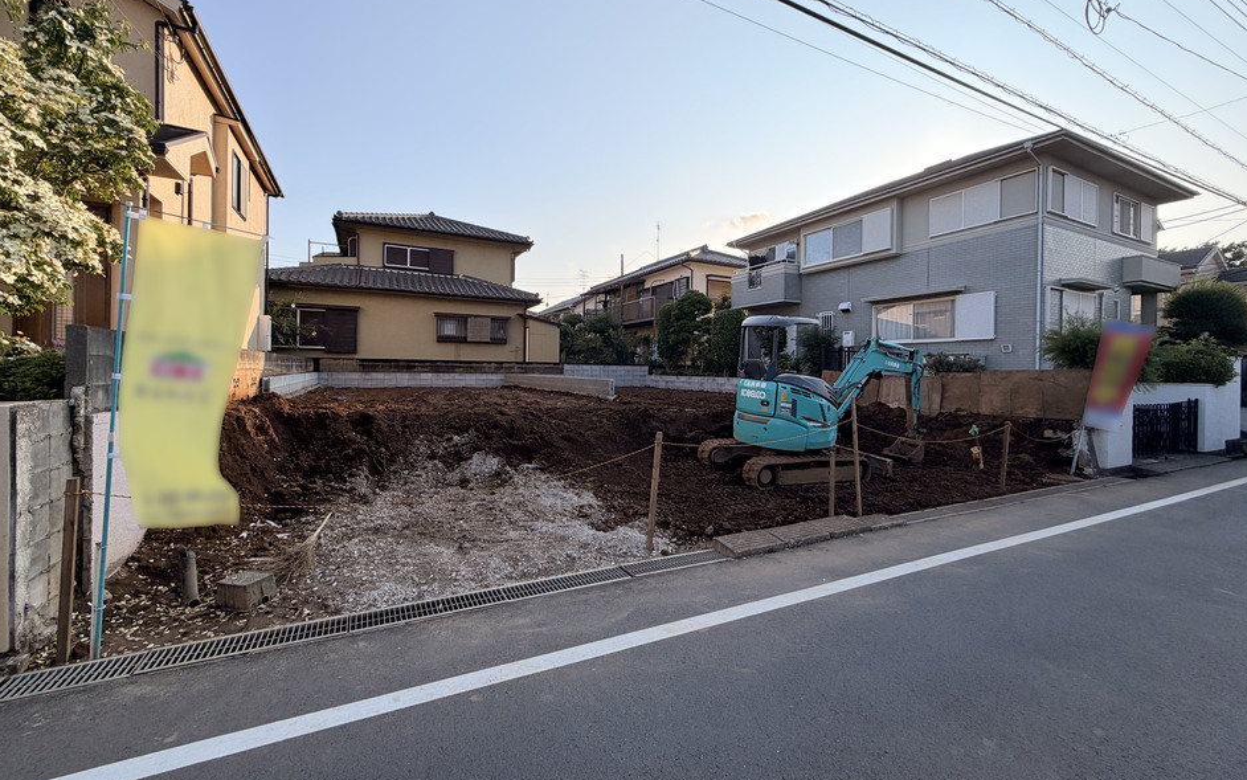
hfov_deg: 101.5
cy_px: 371
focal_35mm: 15
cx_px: 621
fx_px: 510
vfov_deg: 74.8
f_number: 2.2
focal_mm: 2.22
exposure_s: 1/985
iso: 25
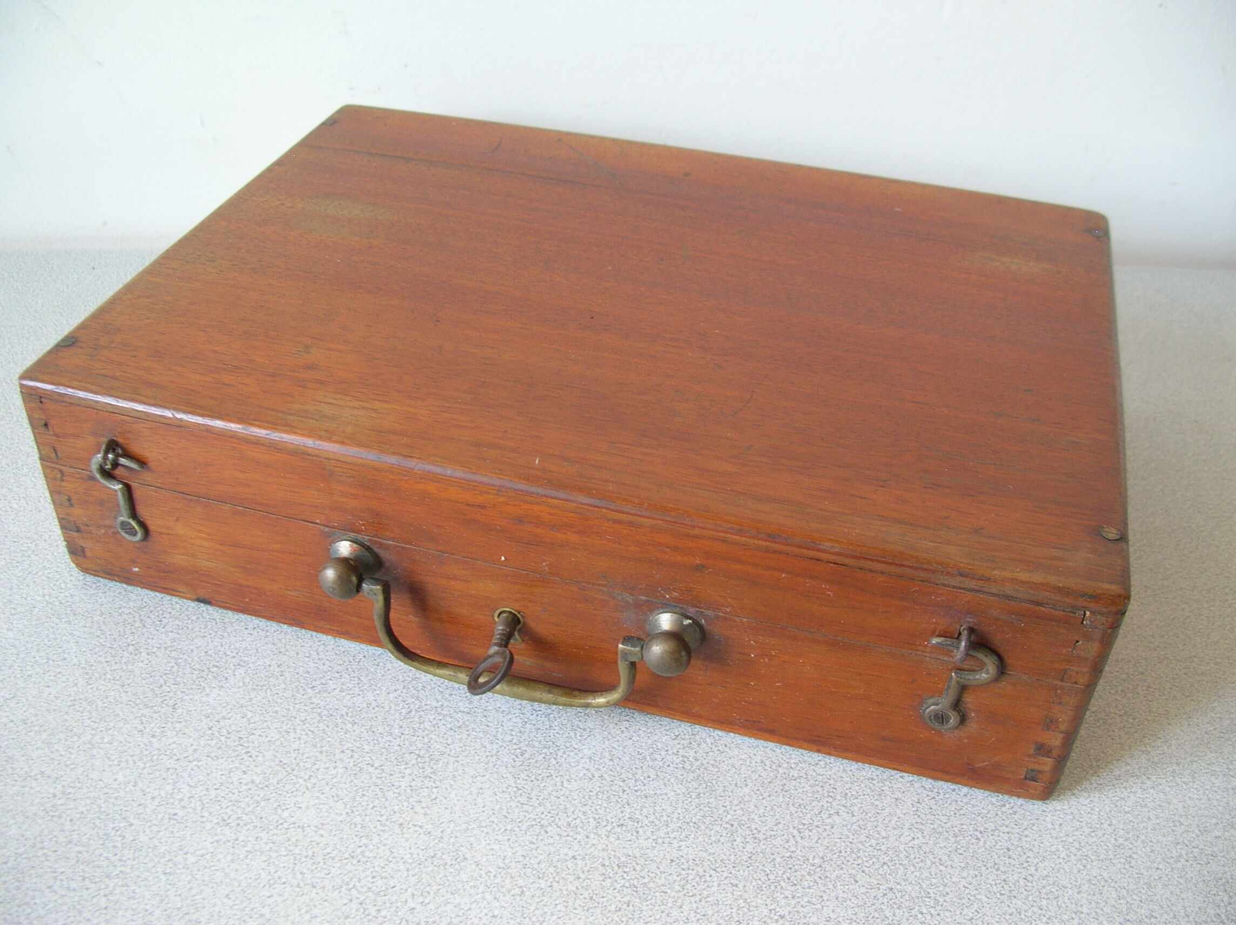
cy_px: 462
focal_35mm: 35
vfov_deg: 40.6
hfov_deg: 52.7
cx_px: 618
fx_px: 1249
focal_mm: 5.8
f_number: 2.8
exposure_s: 1/6.6
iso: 50
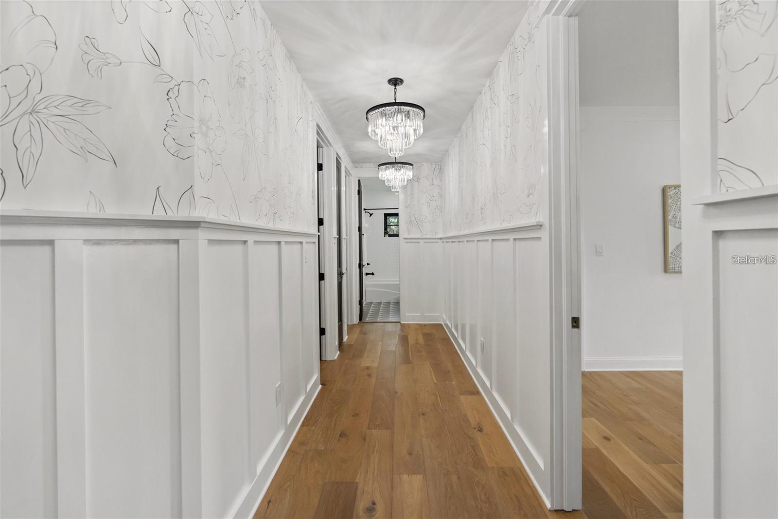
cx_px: 389
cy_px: 260
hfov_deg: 96.7
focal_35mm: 16
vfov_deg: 73.7
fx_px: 346
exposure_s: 1/125
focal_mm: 16
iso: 1600
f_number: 5.6
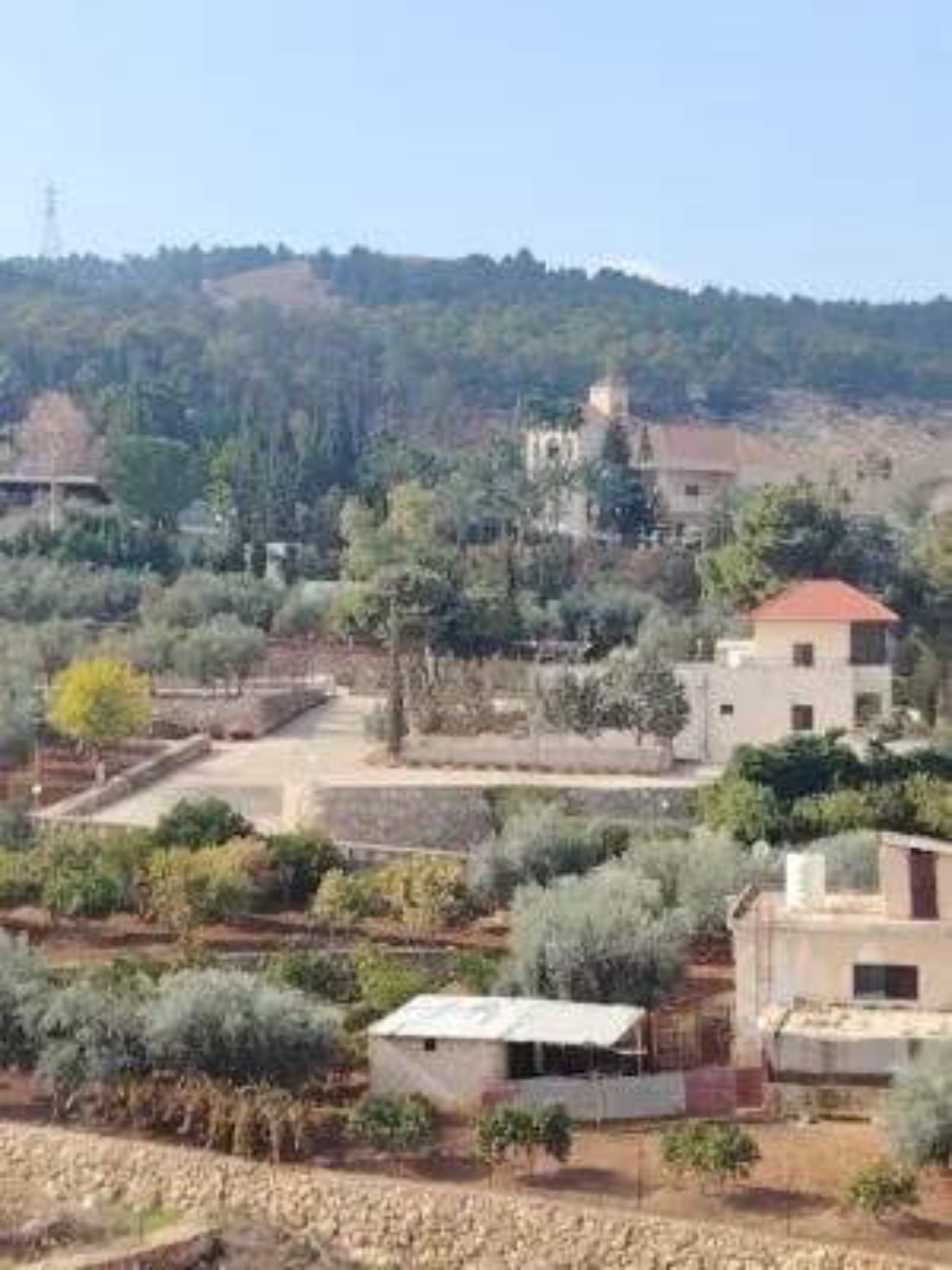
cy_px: 635
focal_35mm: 69
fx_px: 2530
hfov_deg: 21.3
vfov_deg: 28.2
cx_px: 476
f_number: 1.75
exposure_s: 1/900
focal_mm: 5.25
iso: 166
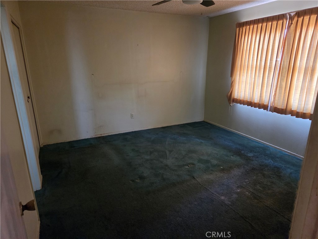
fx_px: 211
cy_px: 120
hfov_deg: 73.9
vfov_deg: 58.9
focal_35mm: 23
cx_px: 159
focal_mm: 5.4
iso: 1250
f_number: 1.8
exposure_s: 1/60
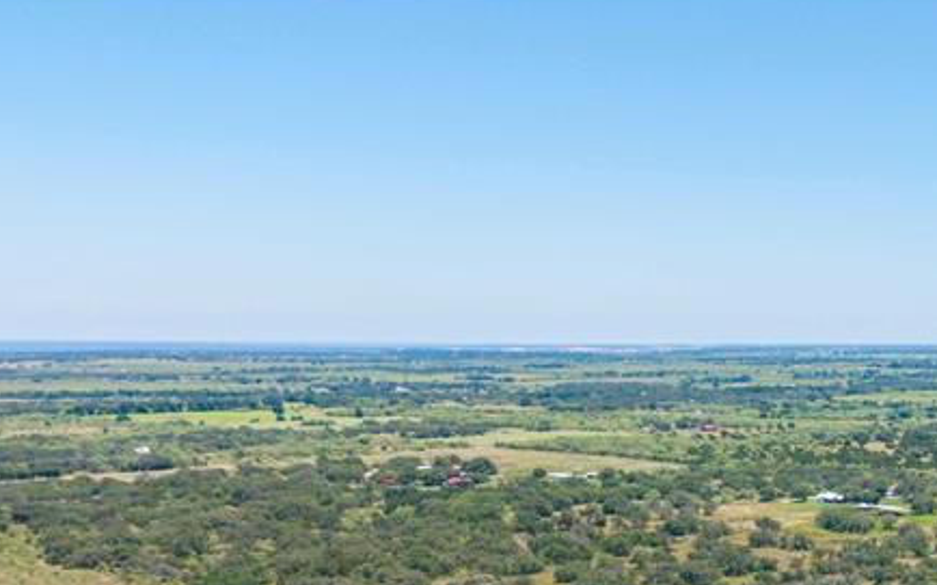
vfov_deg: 19.5
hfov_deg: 31.5
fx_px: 1532
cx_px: 933
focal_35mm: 60
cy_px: 814
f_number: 1.8
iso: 140
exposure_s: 1/3000
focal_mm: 8.67
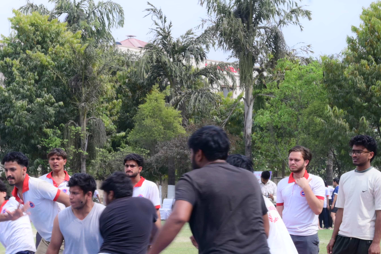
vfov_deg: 12.2
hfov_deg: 18.3
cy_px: 284
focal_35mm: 110
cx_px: 36
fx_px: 1165
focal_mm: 49
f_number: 11
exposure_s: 1/125
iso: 250
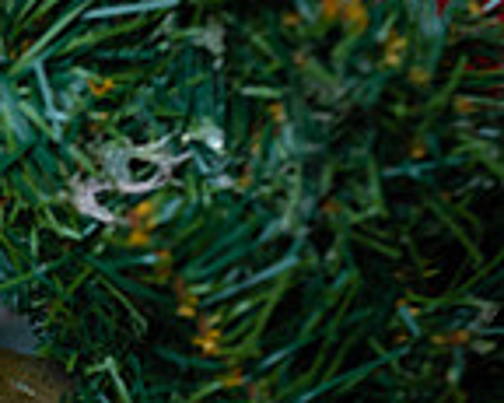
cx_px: -438
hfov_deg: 13.0
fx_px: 1968
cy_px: 654
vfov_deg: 11.1
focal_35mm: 132
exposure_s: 1/640
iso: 400
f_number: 5
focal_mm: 35
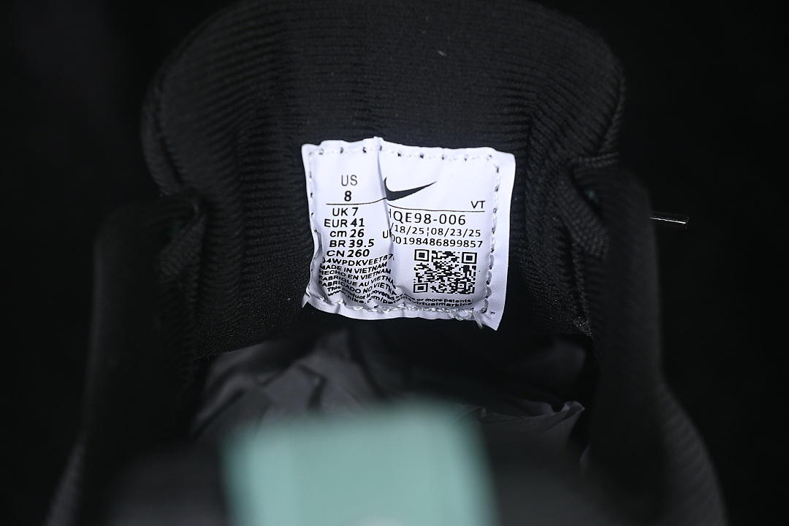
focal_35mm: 75
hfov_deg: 27.0
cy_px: 263
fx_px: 1644
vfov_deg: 18.2
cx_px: 394
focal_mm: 50
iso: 160
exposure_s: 1/60
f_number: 6.3
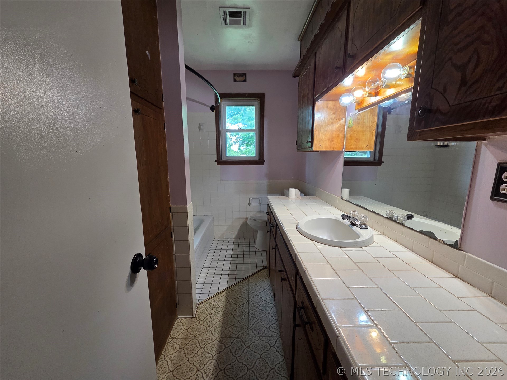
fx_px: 190
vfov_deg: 89.9
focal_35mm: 13
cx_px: 254
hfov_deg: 106.2
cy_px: 190
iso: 200
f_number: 2.2
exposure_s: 1/60
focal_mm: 2.2
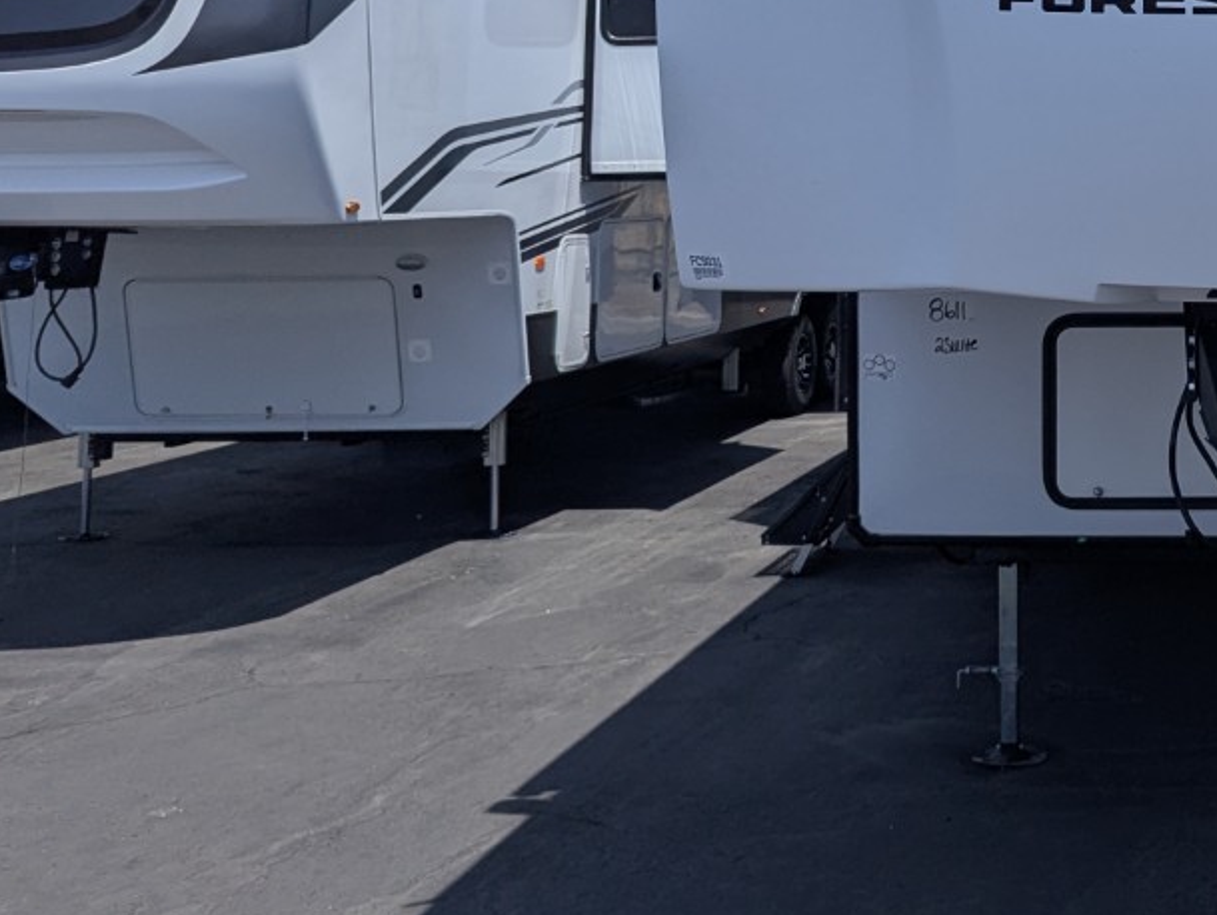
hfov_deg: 31.6
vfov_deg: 25.4
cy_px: 8
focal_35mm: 55
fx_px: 1936
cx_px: 1276
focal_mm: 6.81
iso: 43
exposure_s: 1/4348
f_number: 1.85
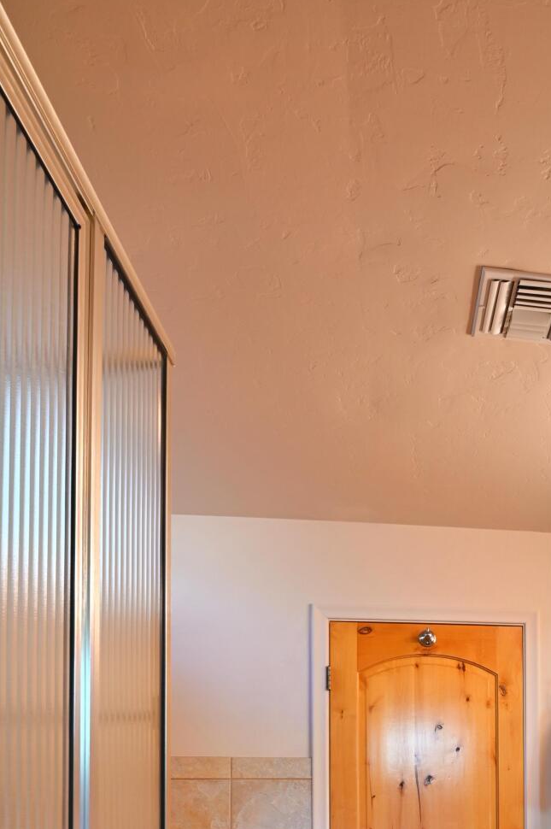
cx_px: 513
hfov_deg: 36.9
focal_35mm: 33
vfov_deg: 49.0
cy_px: 791
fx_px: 759
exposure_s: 1.3
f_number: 9
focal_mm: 16
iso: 100
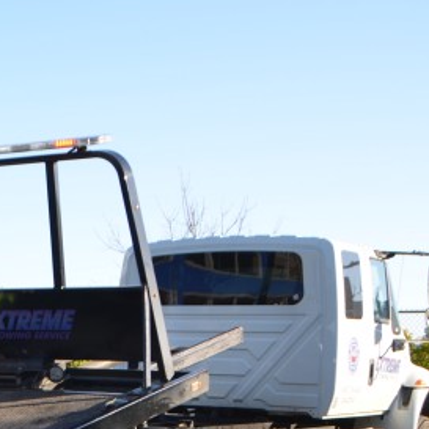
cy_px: 437
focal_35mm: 86
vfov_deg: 19.5
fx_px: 1206
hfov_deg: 16.8
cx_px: -338
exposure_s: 1/200
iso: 100
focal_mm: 18
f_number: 5.6
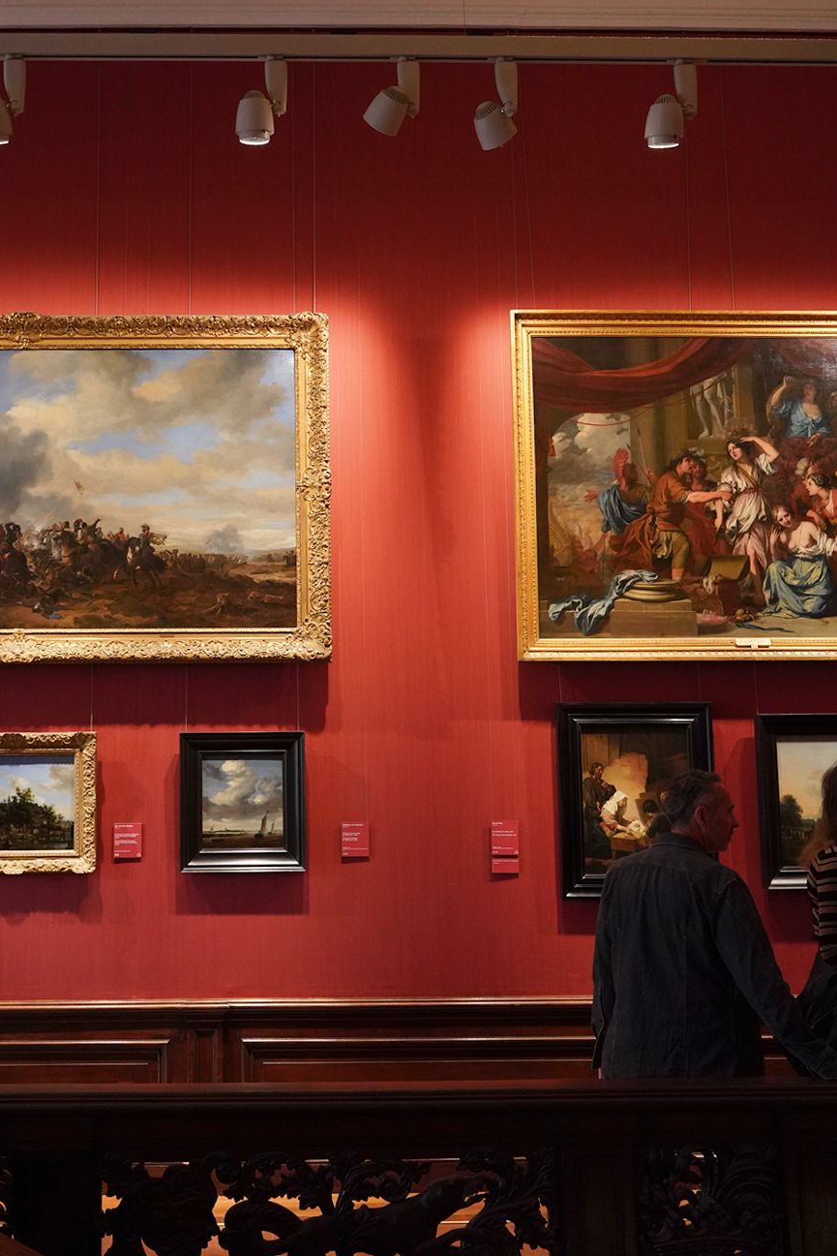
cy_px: 620
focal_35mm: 37
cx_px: 259
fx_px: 1290
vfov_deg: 51.9
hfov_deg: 35.5
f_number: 3.5
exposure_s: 1/80
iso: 3200
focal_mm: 24
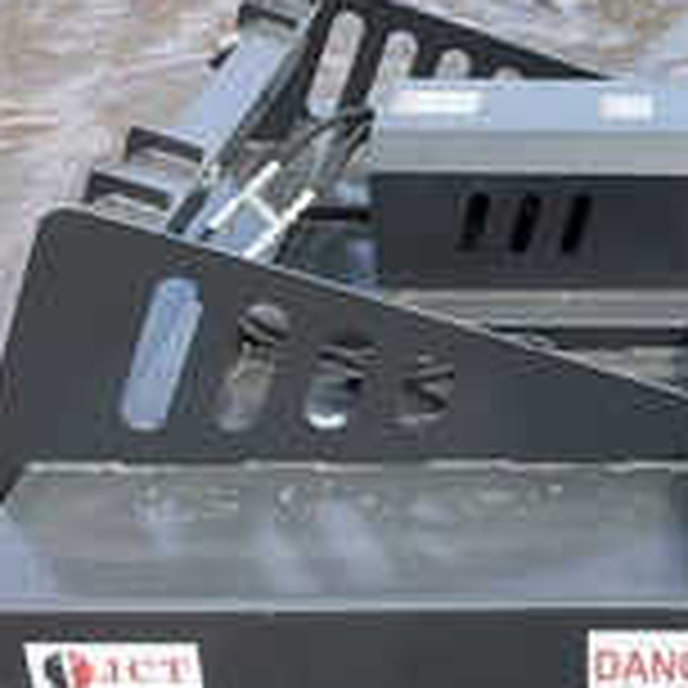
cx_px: 670
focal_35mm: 67
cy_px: 297
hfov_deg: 24.7
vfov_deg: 25.7
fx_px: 1507
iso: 25
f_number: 1.8
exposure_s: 1/406
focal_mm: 3
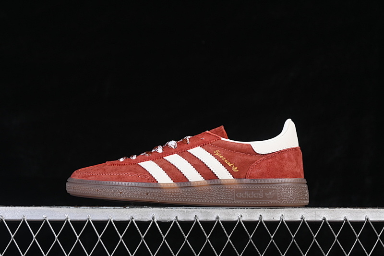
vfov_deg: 18.2
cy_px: 128
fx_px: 800
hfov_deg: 27.0
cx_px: 192
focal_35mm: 75
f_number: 7.1
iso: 160
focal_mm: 50
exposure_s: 1/80
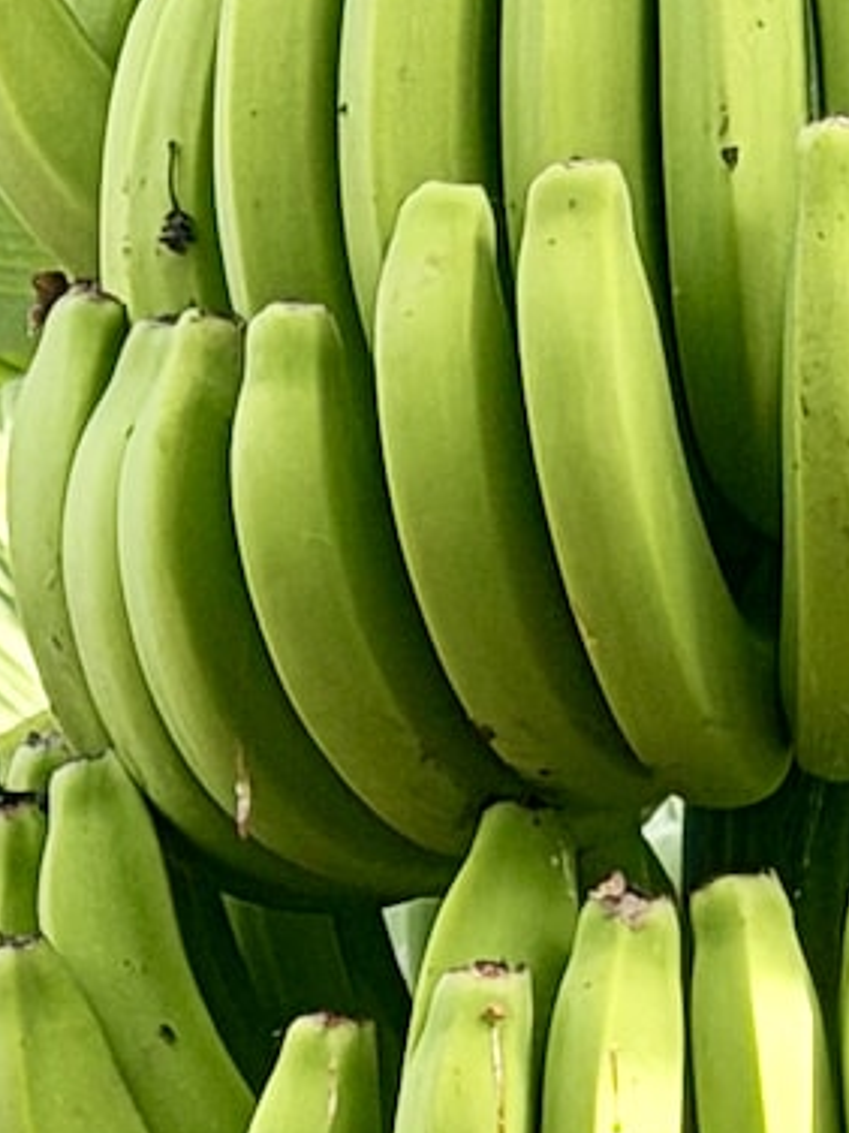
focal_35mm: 327
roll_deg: -0.5
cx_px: 858
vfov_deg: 5.5
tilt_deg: -8.0
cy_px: 3824
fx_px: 10693
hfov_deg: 4.5
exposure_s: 1/726
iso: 64
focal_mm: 6.76
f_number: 1.78
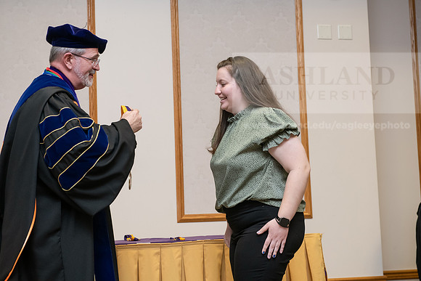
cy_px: 140
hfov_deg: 30.5
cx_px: 210
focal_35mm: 66
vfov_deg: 20.6
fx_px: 772
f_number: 5.6
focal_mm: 66
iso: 2000
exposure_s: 1/200
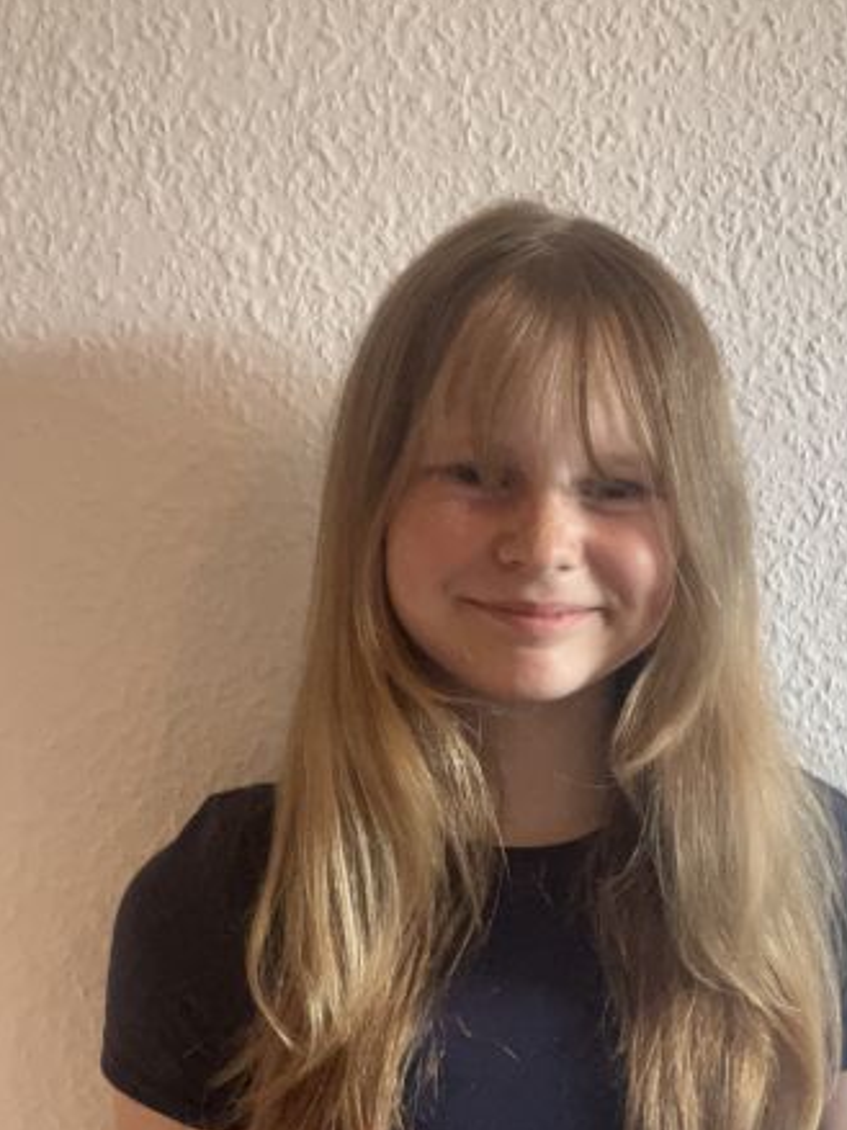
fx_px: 1338
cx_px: 515
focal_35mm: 41
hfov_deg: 35.0
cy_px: 759
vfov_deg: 45.1
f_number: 2.2
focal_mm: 2.71
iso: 320
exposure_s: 1/60
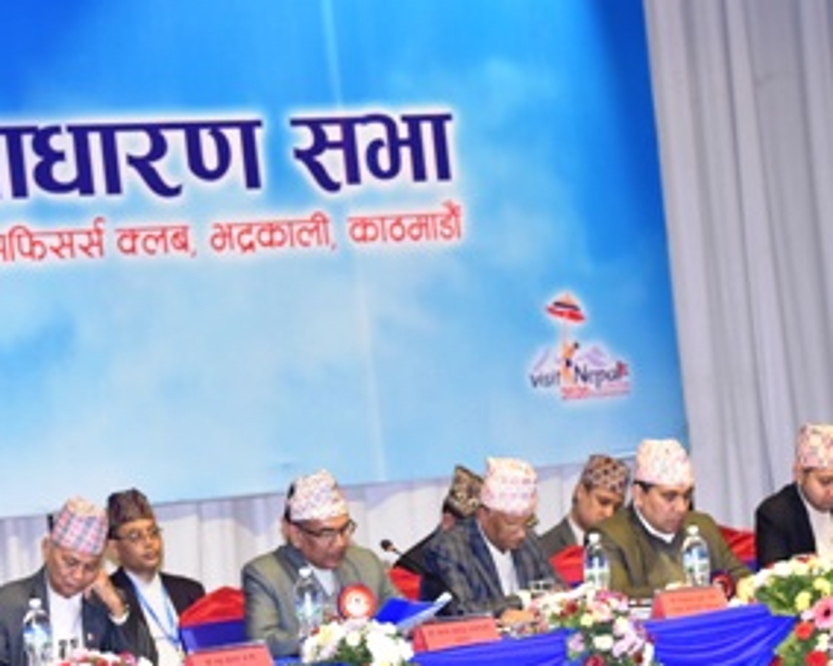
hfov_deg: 13.0
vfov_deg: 10.4
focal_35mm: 148
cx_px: 314
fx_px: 3647
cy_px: 462
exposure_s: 1/125
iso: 1250
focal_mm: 70
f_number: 2.8
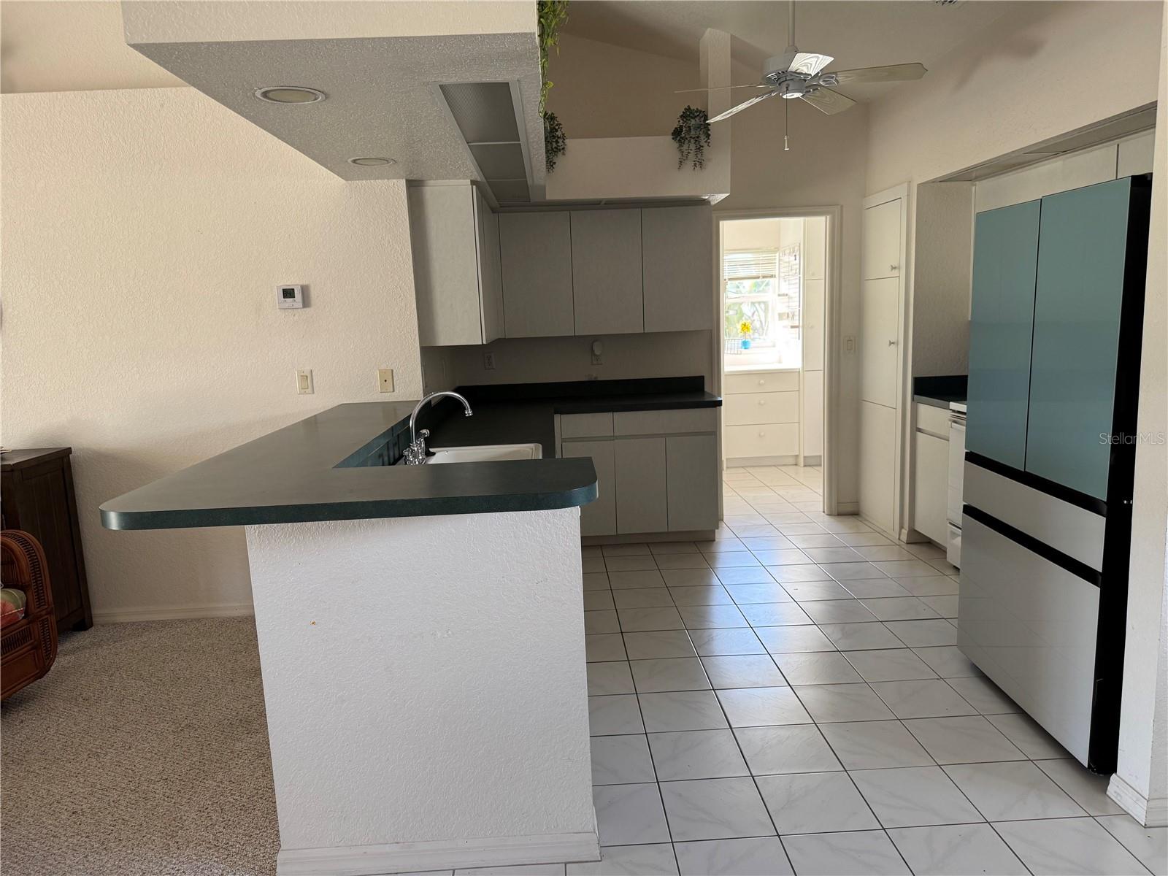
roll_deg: +2.0
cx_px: 584
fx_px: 810
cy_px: 438
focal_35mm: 24
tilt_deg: -8.9
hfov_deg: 71.6
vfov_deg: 56.8
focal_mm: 6.76
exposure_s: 1/121
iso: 160
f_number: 1.78
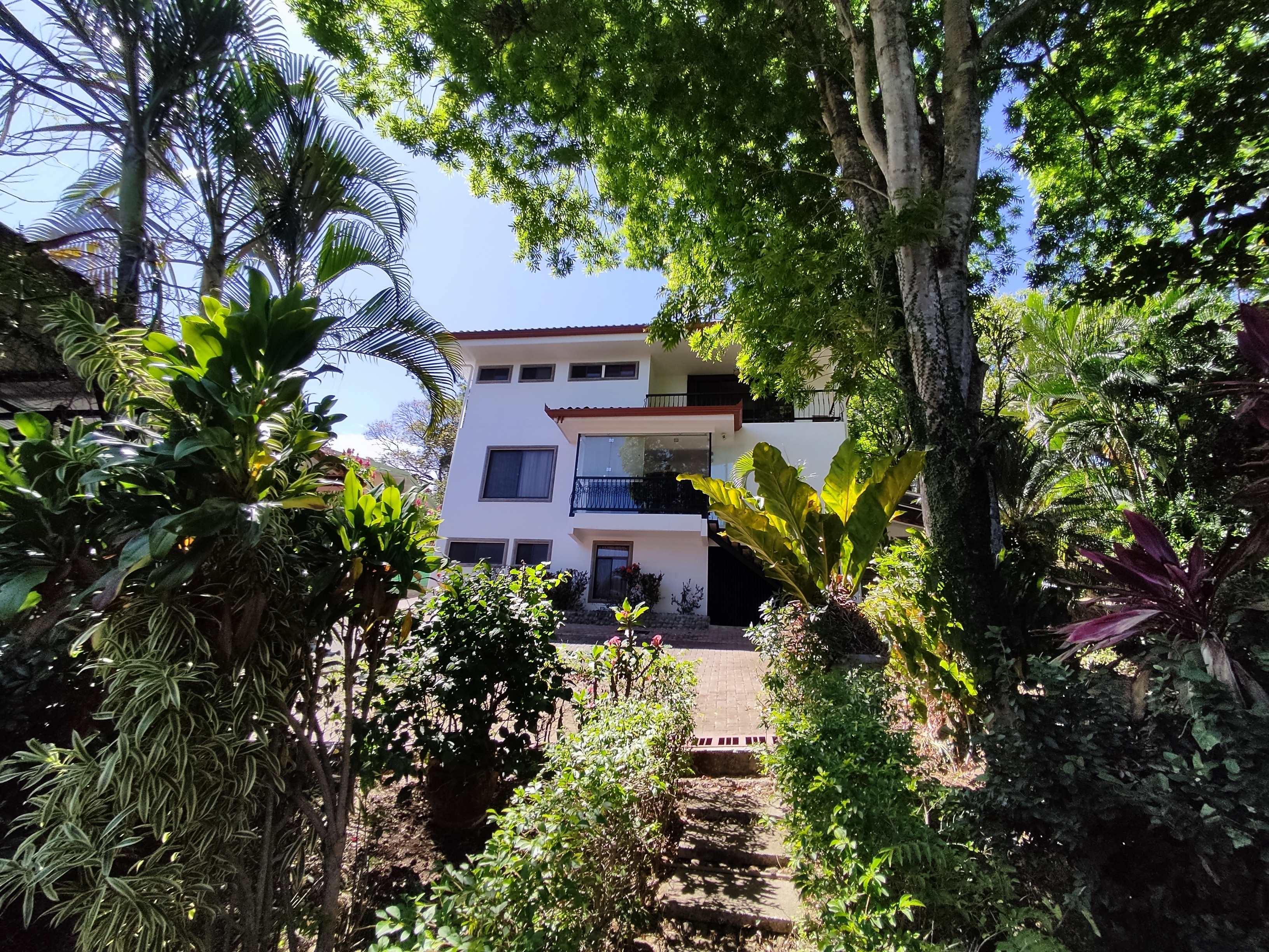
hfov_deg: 98.2
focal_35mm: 15
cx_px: 634
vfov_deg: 81.7
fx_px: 550
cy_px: 476
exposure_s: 1/591
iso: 50
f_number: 2.2
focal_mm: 1.6
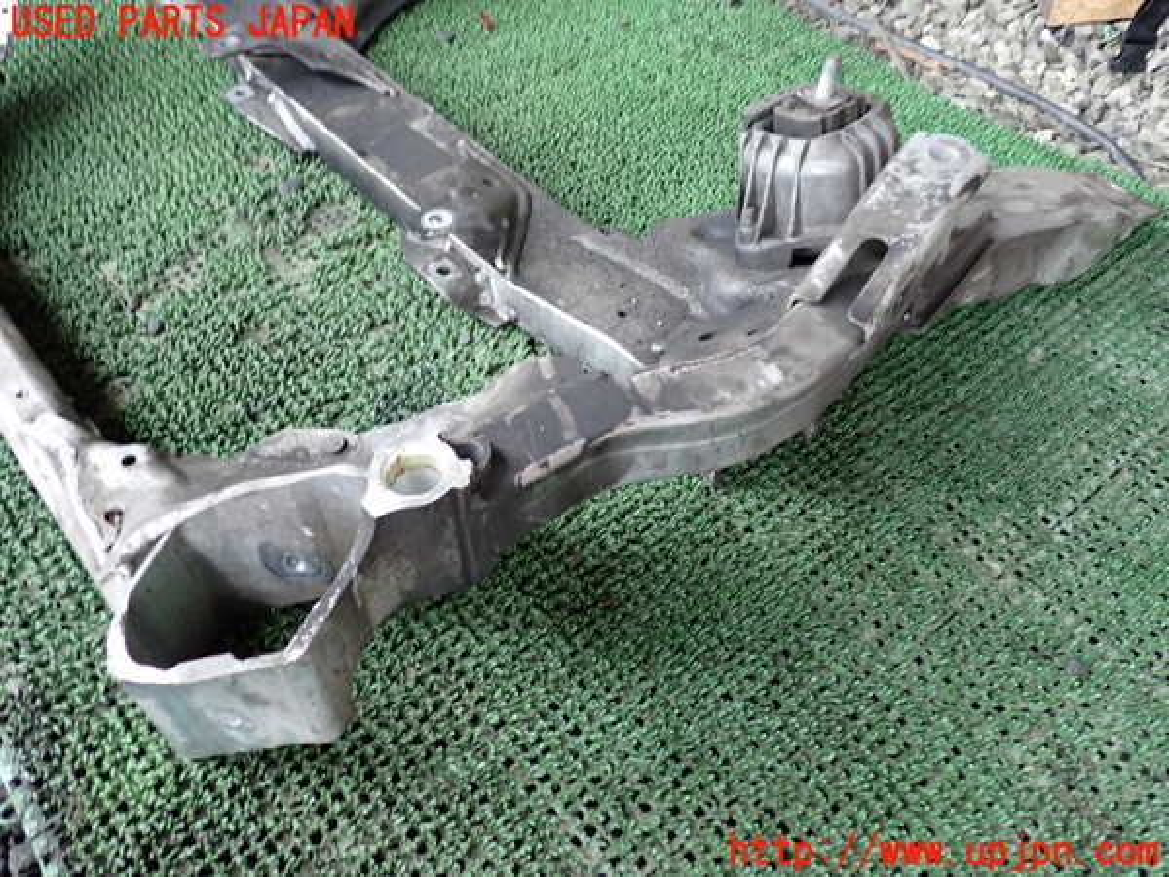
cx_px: 584
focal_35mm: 30
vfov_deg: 46.8
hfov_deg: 60.0
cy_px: 438
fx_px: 1013
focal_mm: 5.4
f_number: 2.3
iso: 400
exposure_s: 1/30
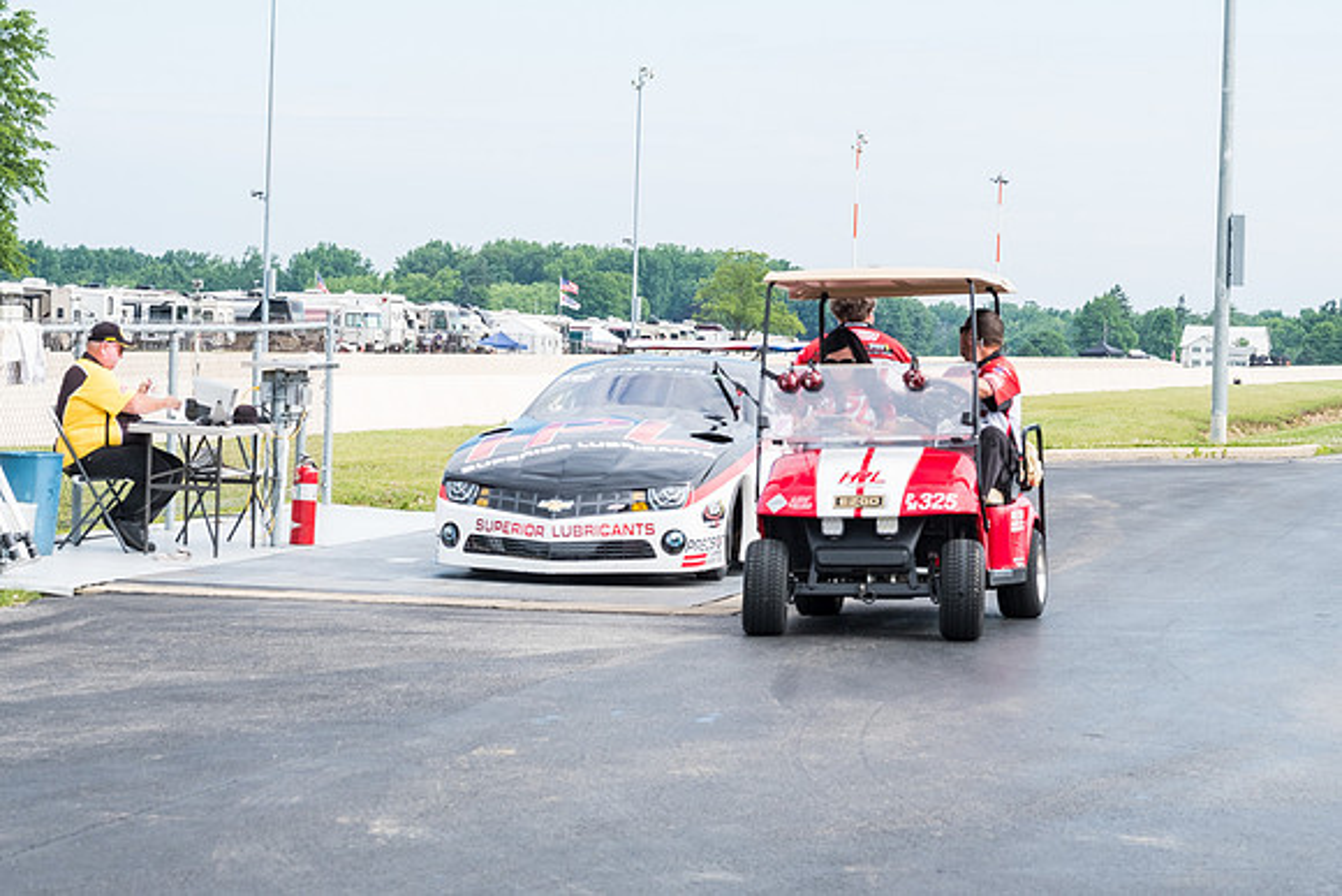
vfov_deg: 11.8
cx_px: 671
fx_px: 4325
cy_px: 448
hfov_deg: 17.6
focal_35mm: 116
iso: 400
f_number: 9
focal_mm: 77.3
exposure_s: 1/200
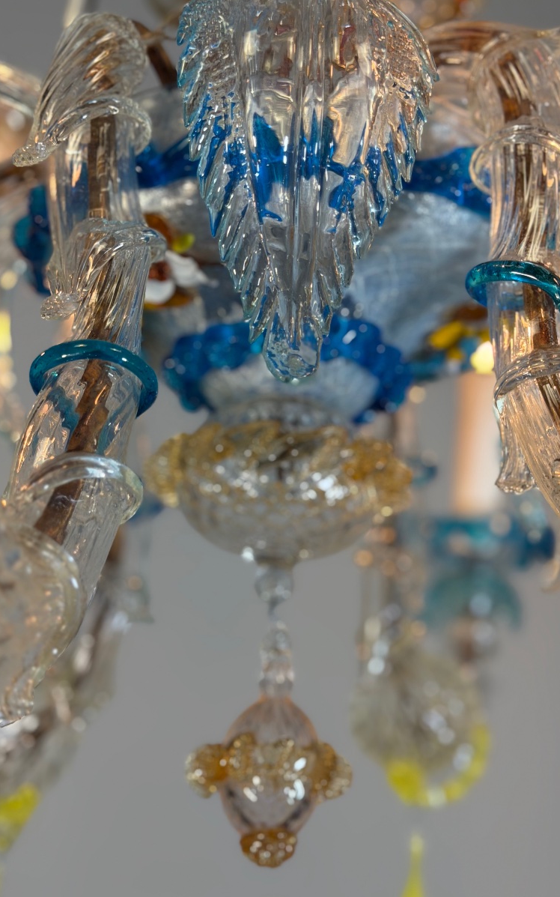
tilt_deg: +17.5
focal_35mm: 51
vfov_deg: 39.6
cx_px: 323
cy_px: 449
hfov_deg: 25.3
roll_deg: -2.5
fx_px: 1246
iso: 100
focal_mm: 6.76
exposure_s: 1/100
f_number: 1.78
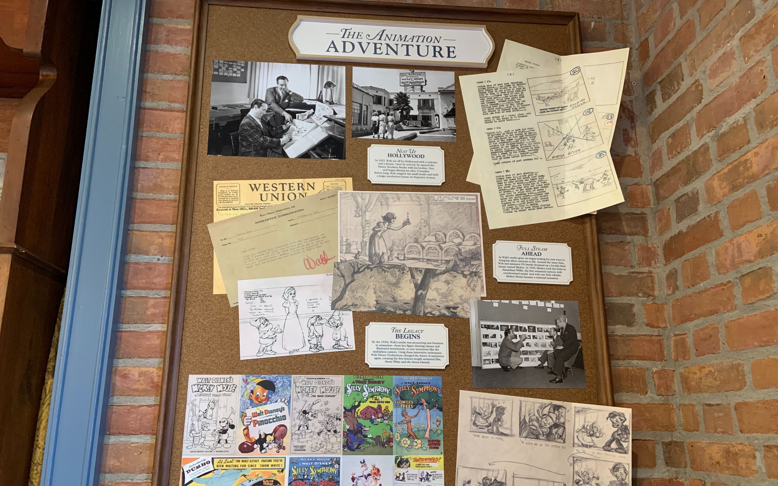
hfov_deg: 66.5
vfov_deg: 44.4
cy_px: 275
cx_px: 387
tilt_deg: +14.4
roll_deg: +0.0
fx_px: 594
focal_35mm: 28
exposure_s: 1/60
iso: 320
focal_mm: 4.25
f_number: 1.8
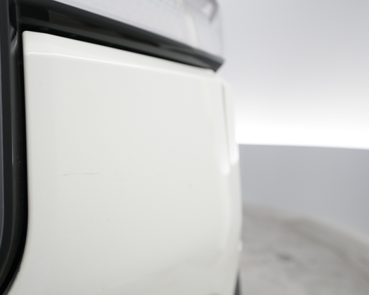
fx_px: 349
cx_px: 159
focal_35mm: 32
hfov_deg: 55.5
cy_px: 149
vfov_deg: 45.8
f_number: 5.6
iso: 2500
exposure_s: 1/100
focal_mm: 28
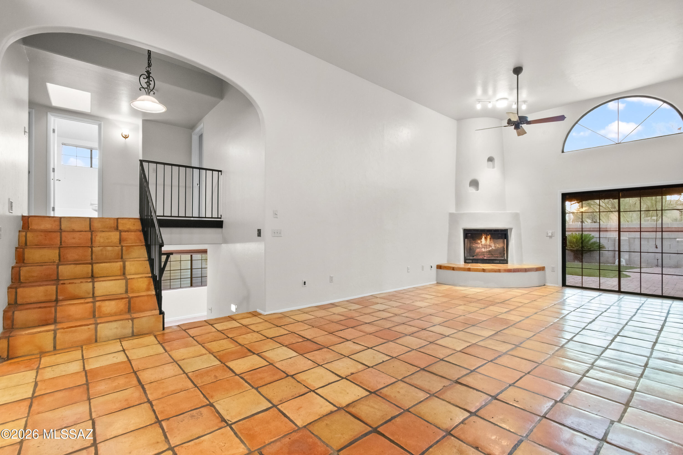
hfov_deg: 100.4
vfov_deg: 77.3
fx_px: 285
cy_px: 228
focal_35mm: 15
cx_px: 342
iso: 1250
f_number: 13
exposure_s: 1/1.67
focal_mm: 10
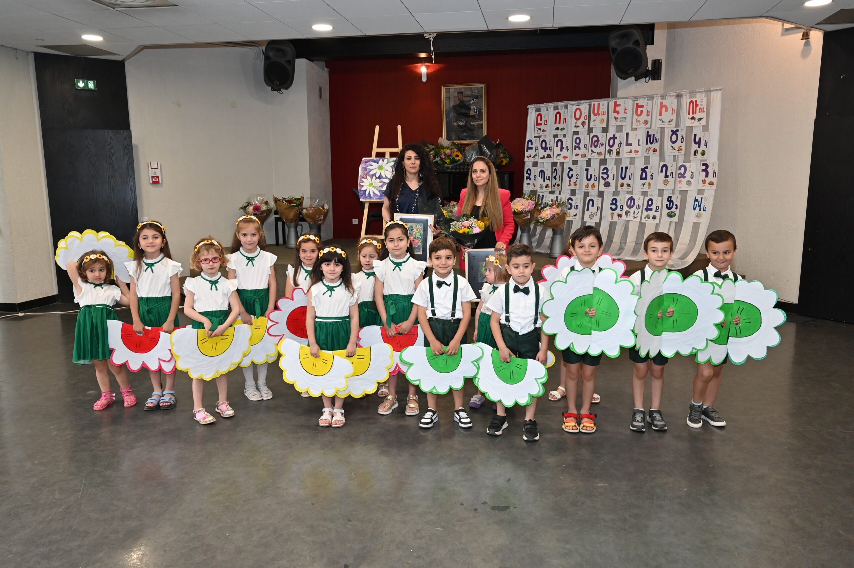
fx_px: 652
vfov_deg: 47.1
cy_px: 284
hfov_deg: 66.5
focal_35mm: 28
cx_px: 427
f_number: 5.6
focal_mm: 27.5
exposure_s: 1/160
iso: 1600
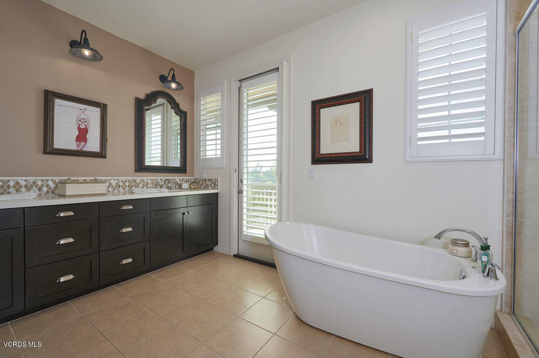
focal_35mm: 15
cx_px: 270
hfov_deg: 100.4
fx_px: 224
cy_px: 179
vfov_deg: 77.2
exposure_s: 1/80
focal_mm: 15
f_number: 7.1
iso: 400
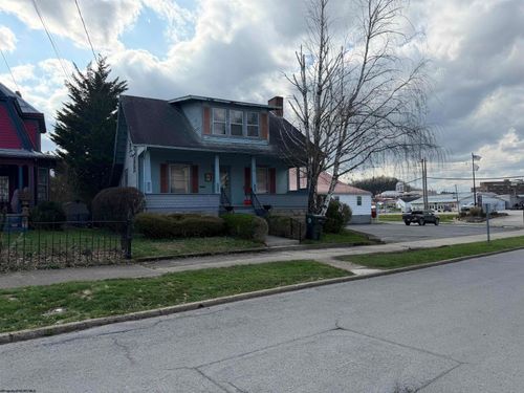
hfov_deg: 71.6
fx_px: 363
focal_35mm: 24
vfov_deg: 56.8
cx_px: 262
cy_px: 196
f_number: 1.78
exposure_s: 1/4673
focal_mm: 6.76
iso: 100
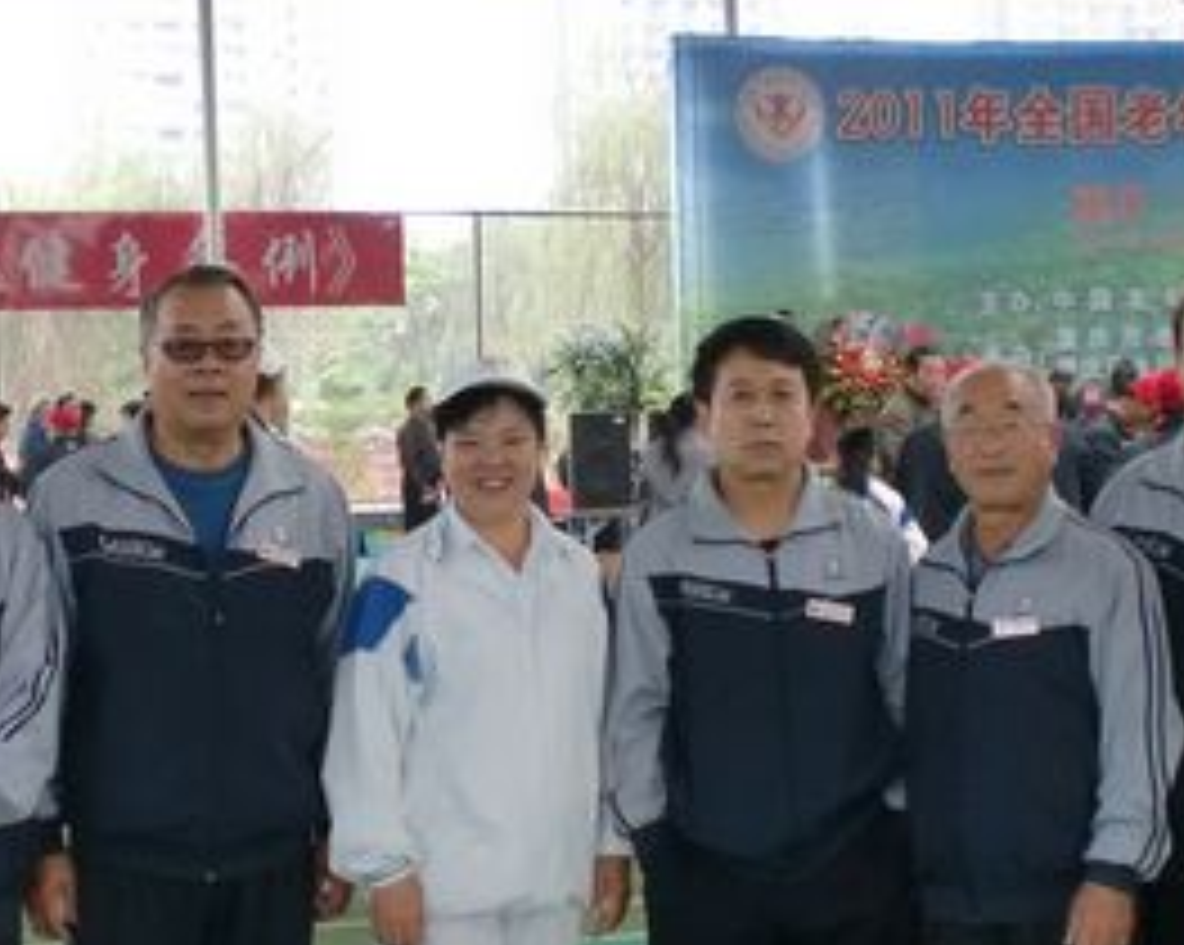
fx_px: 2731
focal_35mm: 78
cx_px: 603
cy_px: 459
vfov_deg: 19.6
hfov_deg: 24.5
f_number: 3.1
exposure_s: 1/60
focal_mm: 6.3
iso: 160
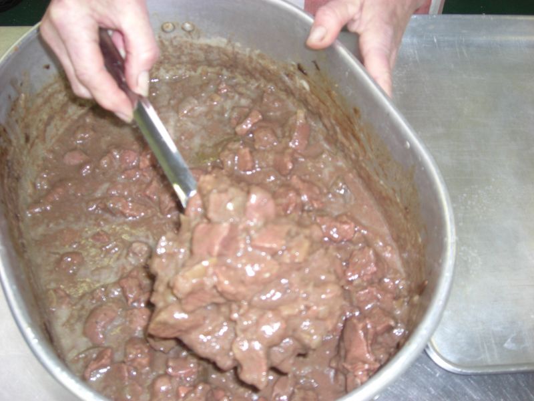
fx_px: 586
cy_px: 200
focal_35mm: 38
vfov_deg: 37.7
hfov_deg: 49.0
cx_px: 267
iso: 200
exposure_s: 1/60
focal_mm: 7.9
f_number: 2.8
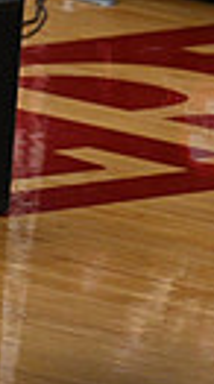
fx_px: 9459
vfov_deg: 2.3
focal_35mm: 931
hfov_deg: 1.3
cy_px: -163
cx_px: -484
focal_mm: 200
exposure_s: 1/400
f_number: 4
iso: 4000
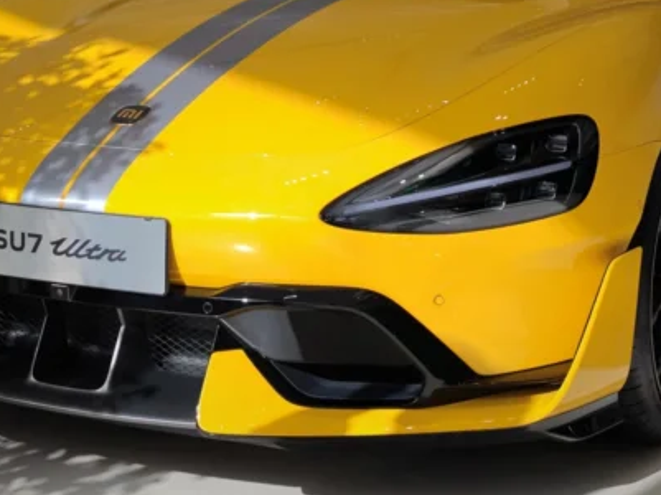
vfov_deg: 16.9
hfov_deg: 22.8
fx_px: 1641
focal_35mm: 86
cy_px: 68
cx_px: 384
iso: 50
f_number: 1.67
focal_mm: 8.71
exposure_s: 1/3082
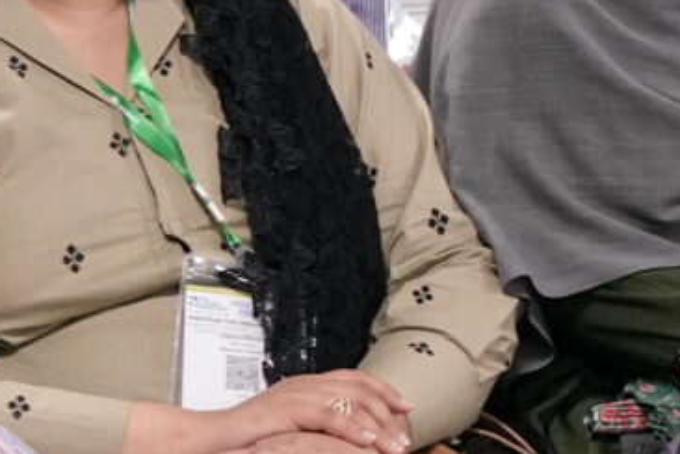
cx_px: 1223
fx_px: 4627
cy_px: 231
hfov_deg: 8.1
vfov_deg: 5.6
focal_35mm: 245
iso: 2500
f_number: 3.5
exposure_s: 1/160
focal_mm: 35
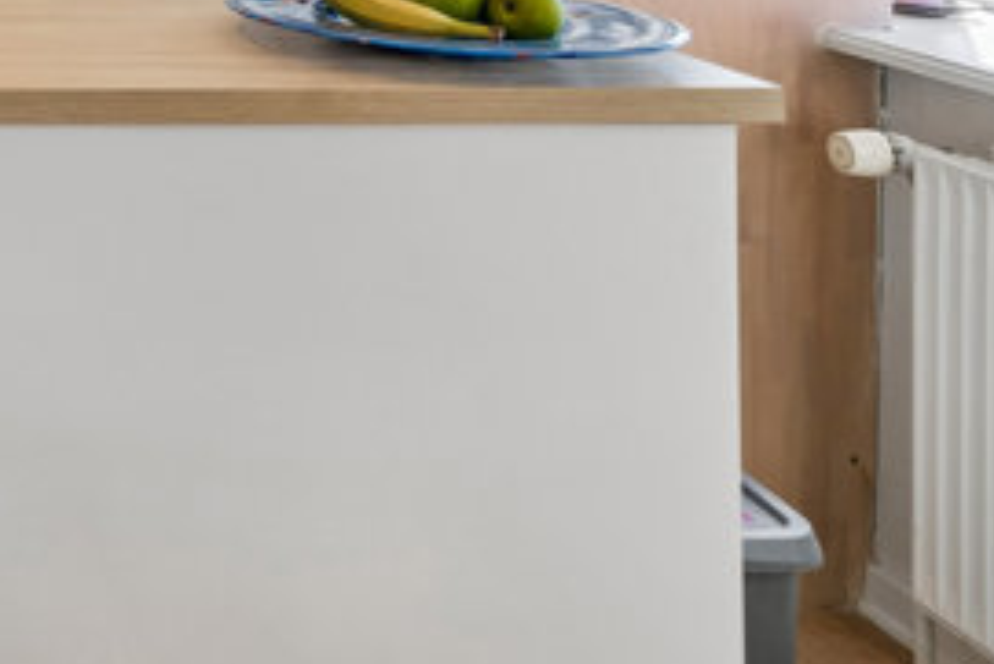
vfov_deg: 21.0
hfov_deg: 26.8
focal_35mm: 56
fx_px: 1547
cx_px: -451
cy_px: -295
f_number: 7.1
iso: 800
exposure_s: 1/250
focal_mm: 19
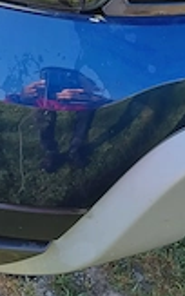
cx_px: 69
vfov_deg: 30.3
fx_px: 524
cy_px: 38
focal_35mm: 65
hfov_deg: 20.0
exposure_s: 1/245
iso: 50
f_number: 1.8
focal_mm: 4.69
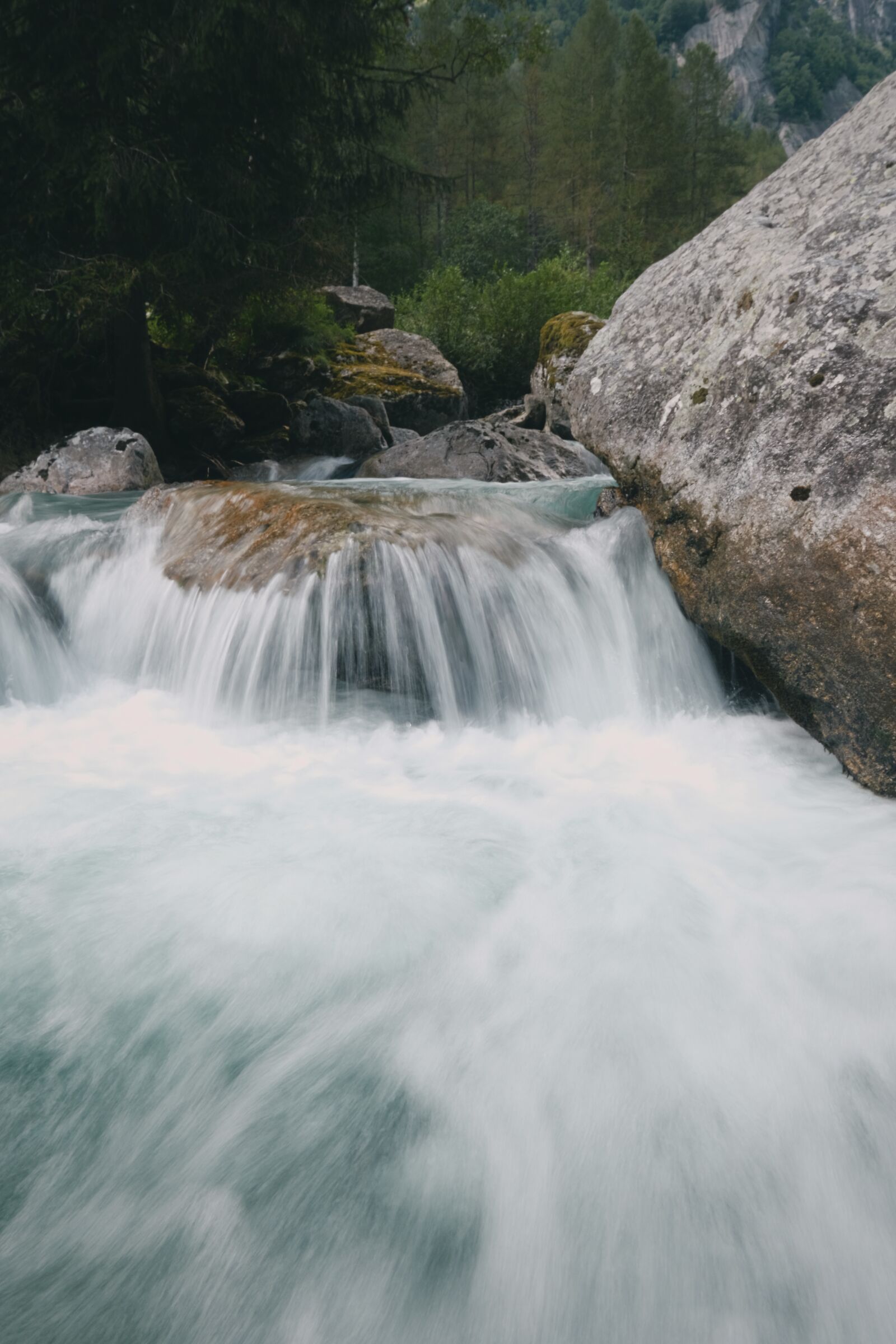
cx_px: 448
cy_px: 672
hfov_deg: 55.1
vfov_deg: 76.1
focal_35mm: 23
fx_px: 859
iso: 160
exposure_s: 1/10
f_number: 16
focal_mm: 15.1
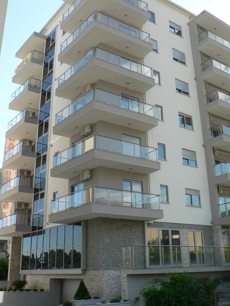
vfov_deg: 51.4
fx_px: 319
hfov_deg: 39.7
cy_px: 153
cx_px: 115
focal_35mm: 36
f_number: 4
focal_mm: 6
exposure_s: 1/250
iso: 80
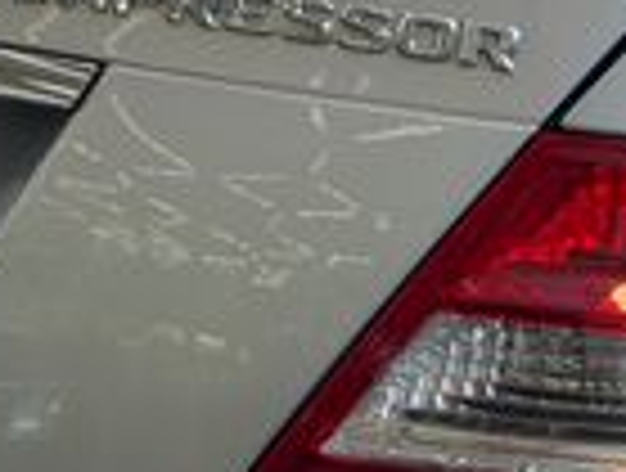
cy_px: 99
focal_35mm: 162
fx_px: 2937
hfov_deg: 11.8
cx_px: -230
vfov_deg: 9.2
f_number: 1.78
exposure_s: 1/254
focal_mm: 6.76
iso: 80
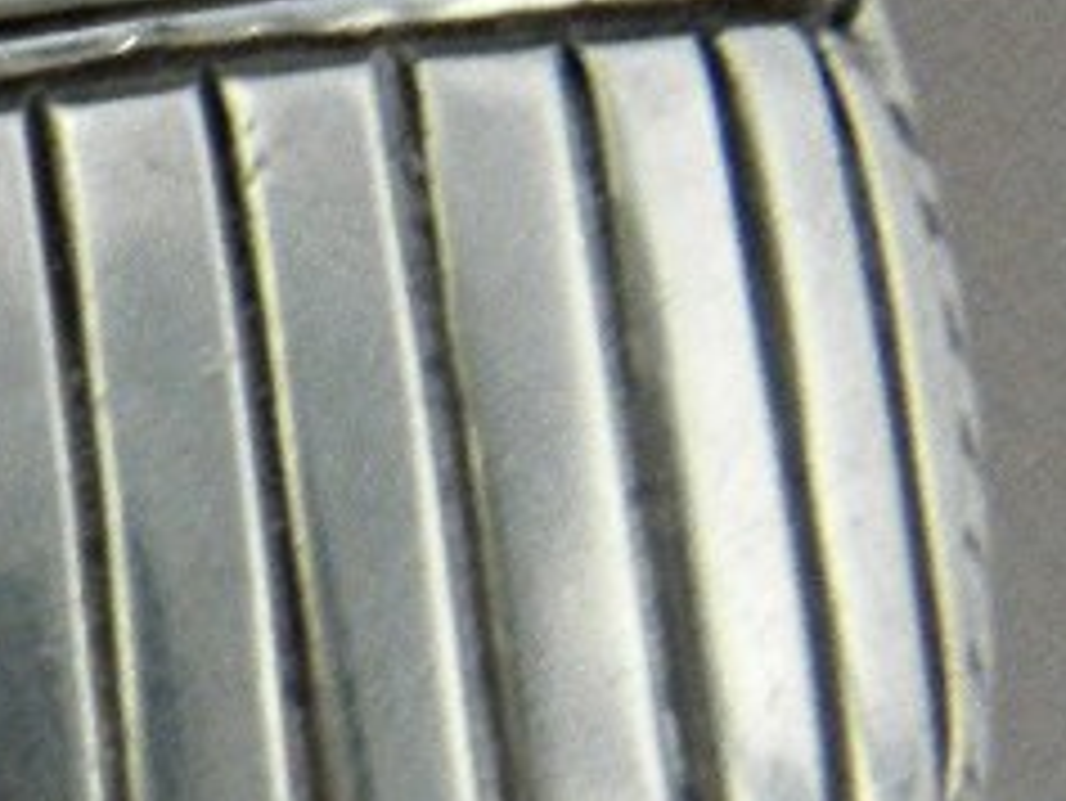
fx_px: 7857
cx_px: -927
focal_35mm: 255
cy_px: 454
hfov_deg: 7.5
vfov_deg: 5.8
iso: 400
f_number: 4
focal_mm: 10.6
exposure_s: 1/25.8
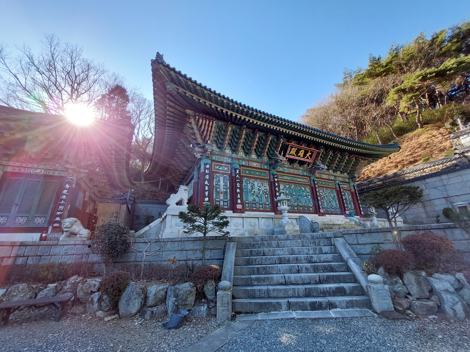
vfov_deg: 89.9
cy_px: 176
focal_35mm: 13
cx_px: 235
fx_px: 177
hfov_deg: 106.2
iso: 50
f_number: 2.2
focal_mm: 1.74
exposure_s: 1/207
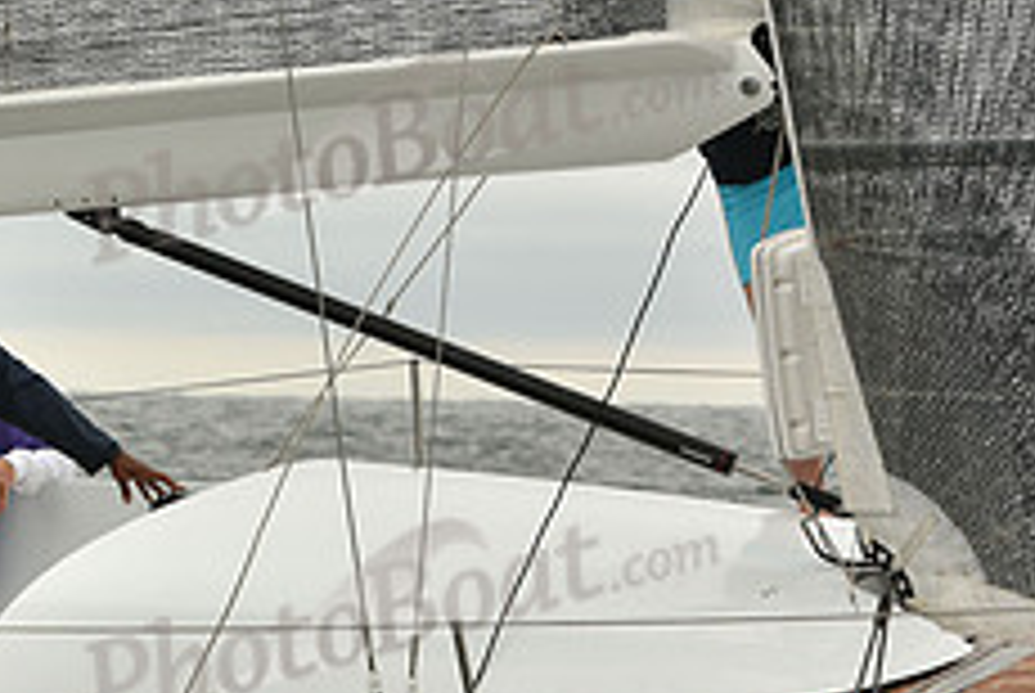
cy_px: 443
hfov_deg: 6.8
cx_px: -144
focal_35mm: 302
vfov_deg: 4.6
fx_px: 8693
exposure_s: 1/800
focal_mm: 120
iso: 320
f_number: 8
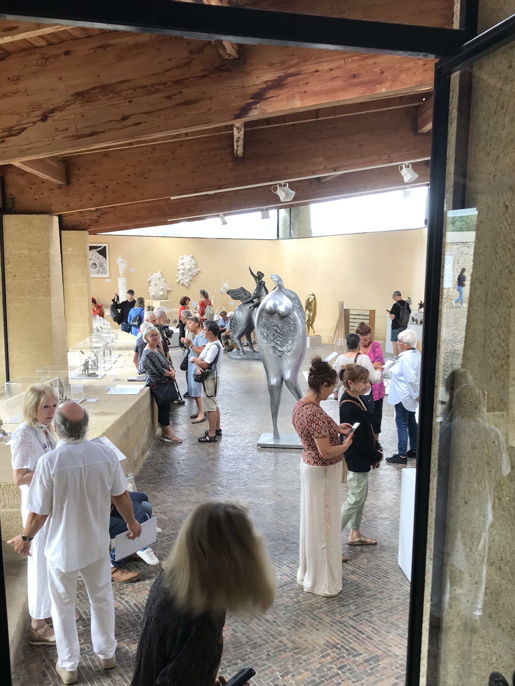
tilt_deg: -10.0
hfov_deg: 42.9
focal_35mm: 33
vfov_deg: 55.1
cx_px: 251
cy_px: 396
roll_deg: +0.0
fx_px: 655
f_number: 1.8
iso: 25
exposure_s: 1/50
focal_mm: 3.99
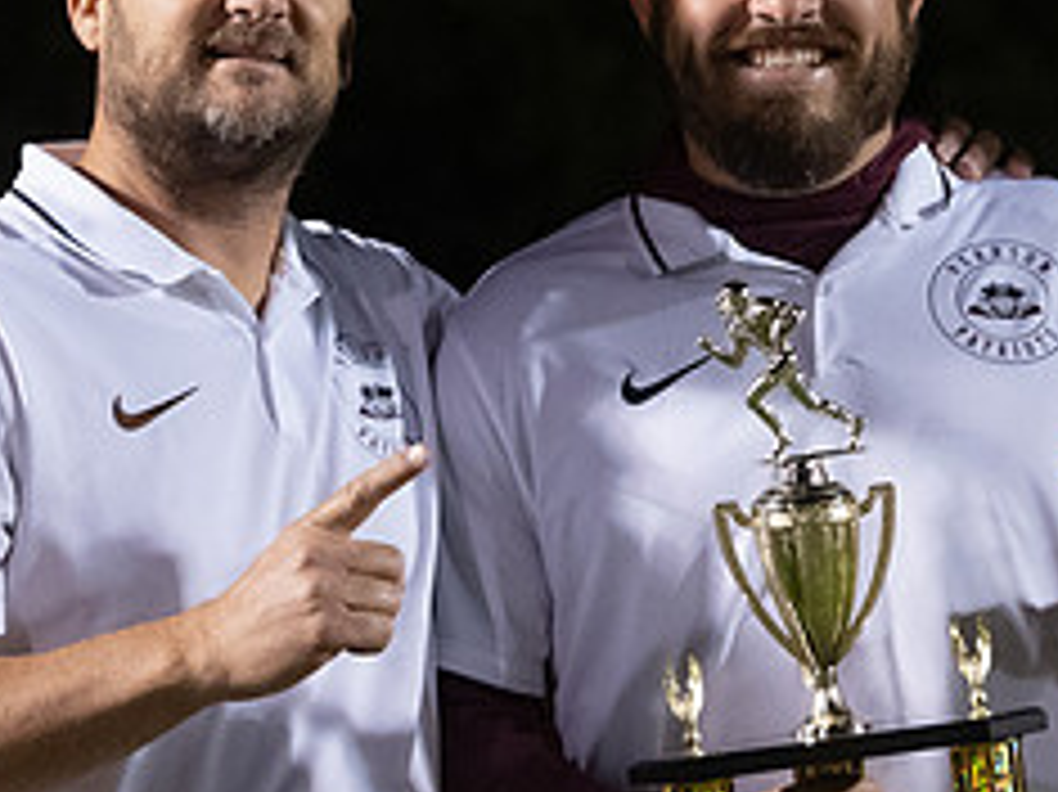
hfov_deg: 7.0
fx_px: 8645
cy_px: -48
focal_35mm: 283
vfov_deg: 5.2
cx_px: 862
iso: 4000
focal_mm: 70
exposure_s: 1/320
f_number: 3.5
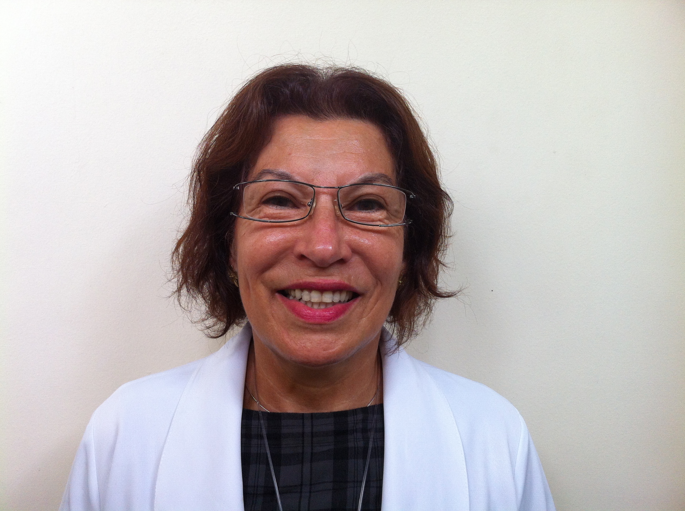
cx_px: 342
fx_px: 692
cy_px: 256
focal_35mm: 35
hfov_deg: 52.7
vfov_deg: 40.6
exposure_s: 1/60
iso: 80
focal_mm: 3.85
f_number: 2.8
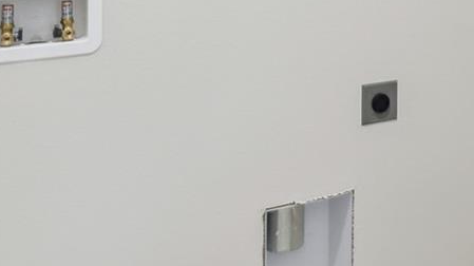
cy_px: -107
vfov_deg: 19.3
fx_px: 703
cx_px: 423
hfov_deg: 35.2
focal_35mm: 56
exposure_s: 1/4
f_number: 7.1
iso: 100
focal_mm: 10
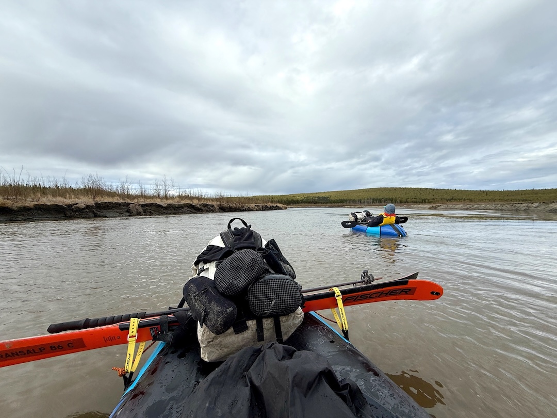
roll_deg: +0.4
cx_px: 278
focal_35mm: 14
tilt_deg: -0.6
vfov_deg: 85.7
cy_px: 209
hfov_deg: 102.1
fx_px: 225
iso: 50
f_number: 2.2
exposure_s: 1/2410
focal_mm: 2.22
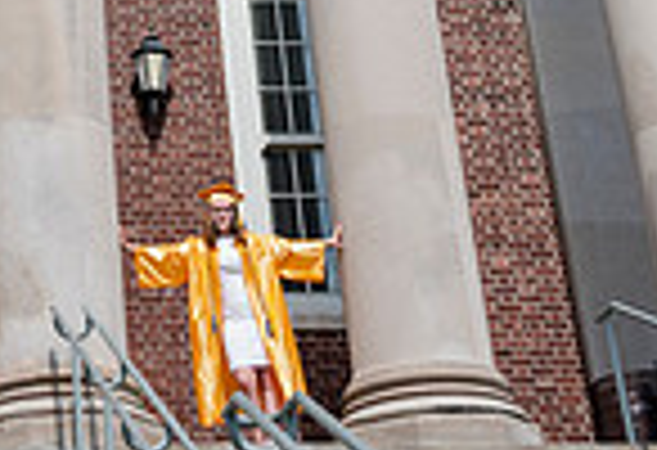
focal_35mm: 106
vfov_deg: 12.5
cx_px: -89
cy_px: -220
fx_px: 1951
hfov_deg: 18.3
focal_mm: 24
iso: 80
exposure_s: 1/500
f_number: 5.6
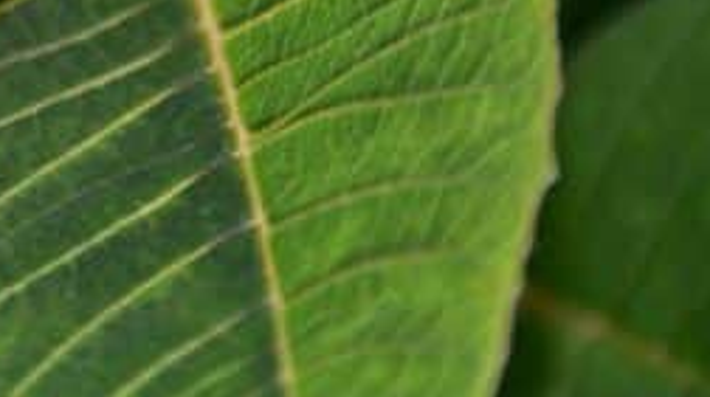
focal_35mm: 960
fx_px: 18050
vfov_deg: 1.3
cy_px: -184
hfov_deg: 2.3
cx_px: -211
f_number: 5.6
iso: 1250
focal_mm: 300
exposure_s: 1/60
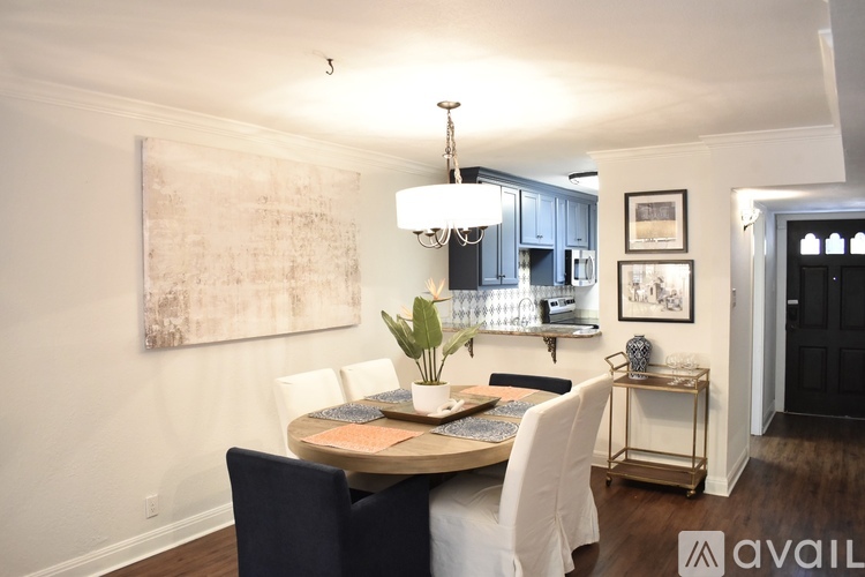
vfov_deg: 47.9
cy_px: 288
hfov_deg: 67.4
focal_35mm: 27
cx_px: 432
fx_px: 649
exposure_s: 1/30
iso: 1800
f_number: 4.5
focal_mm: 18
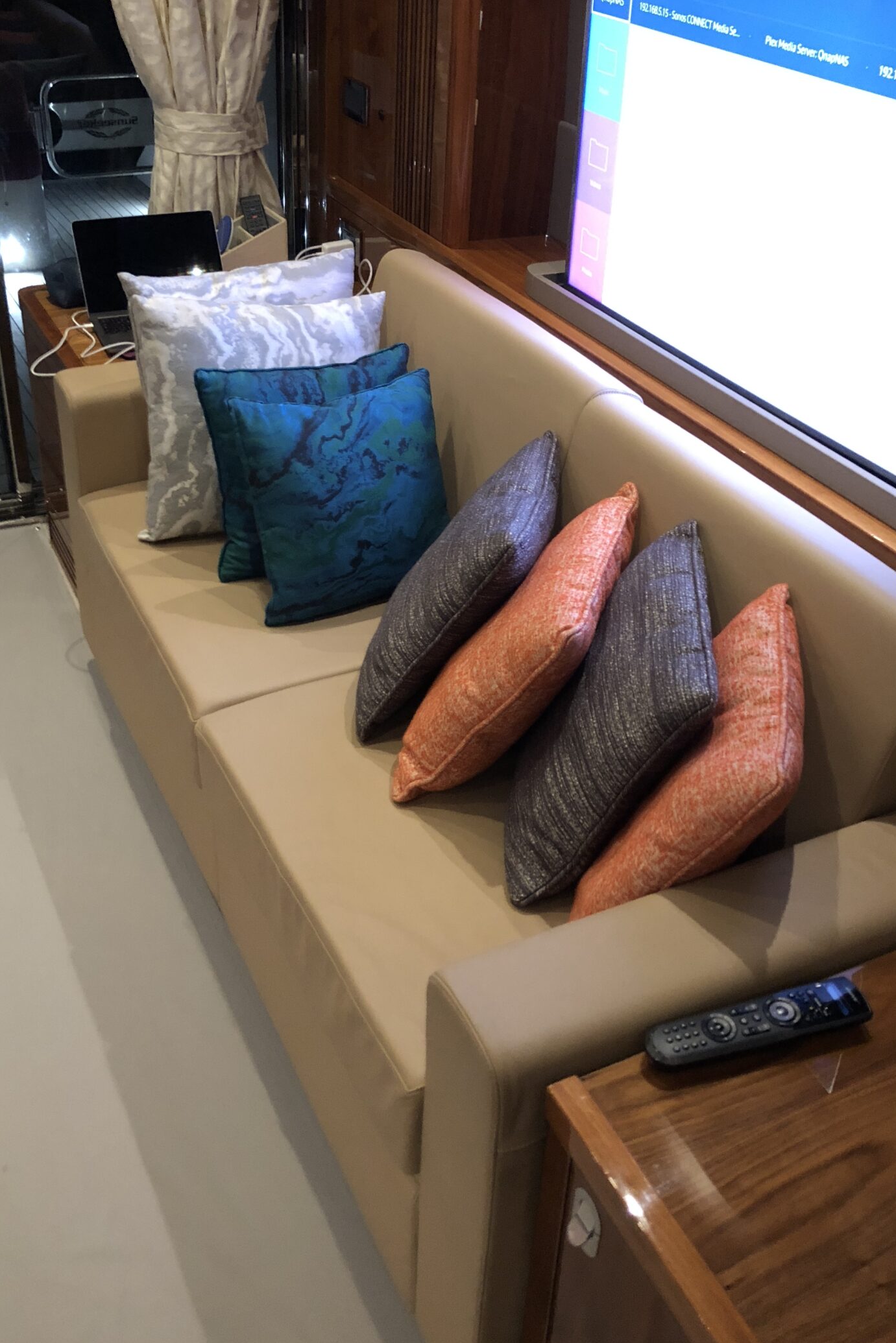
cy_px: 591
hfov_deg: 36.8
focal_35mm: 36
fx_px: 1344
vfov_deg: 53.0
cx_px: 498
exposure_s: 1/6
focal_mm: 4
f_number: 1.8
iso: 100
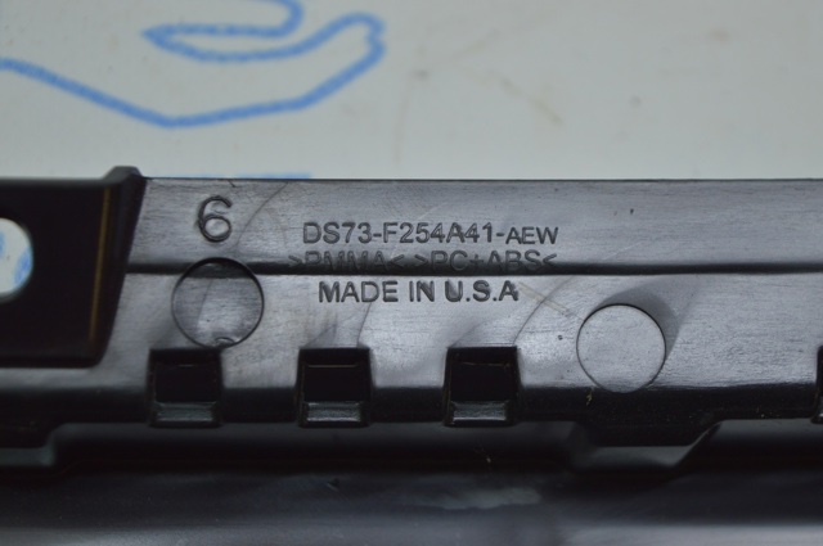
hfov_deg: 24.6
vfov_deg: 16.5
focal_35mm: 82
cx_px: 412
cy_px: 273
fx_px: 1884
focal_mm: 55
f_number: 5.6
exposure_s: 1/60
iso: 400
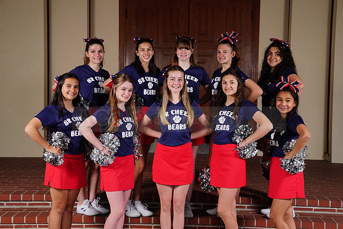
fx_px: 610
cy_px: 114
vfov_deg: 21.3
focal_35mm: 64
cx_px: 172
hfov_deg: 31.4
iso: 200
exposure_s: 1/200
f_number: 6.3
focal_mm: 64
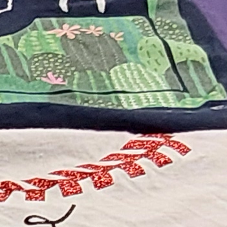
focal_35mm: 230
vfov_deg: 7.2
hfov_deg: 6.9
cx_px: -440
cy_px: 535
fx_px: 1706
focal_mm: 2.91
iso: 125
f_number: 1.9
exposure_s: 1/60
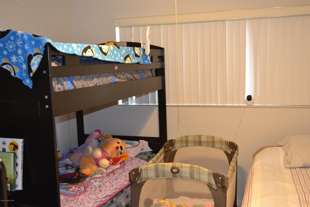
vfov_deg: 34.2
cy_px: 104
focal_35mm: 39
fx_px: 336
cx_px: 155
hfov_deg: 49.6
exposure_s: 1/60
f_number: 4.2
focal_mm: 26
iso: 1600
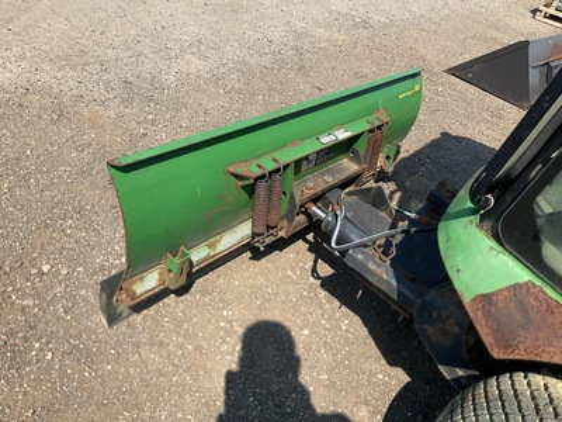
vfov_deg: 48.2
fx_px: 471
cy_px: 211
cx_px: 281
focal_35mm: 29
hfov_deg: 61.7
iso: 25
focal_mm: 3
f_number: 1.8
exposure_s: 1/1377
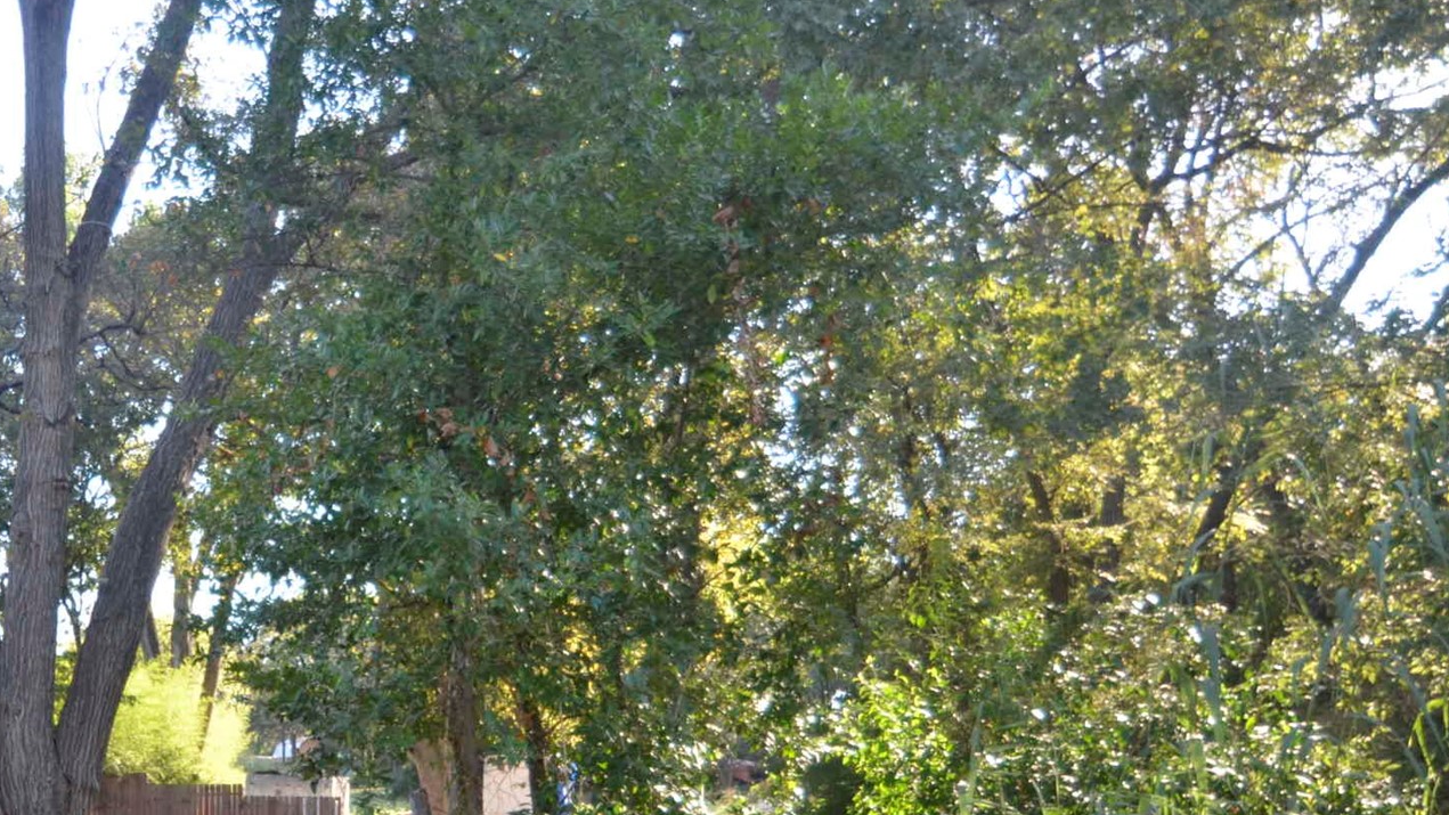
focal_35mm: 43
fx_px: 1652
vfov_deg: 27.4
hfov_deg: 45.1
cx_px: 303
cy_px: 599
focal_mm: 16
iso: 200
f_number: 4
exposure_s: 1/200
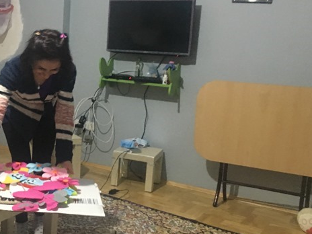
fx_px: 451
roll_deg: -2.8
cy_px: 111
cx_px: 67
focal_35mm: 50
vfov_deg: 29.1
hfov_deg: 37.0
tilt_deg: -8.4
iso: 400
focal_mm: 4.15
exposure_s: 1/17
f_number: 2.2
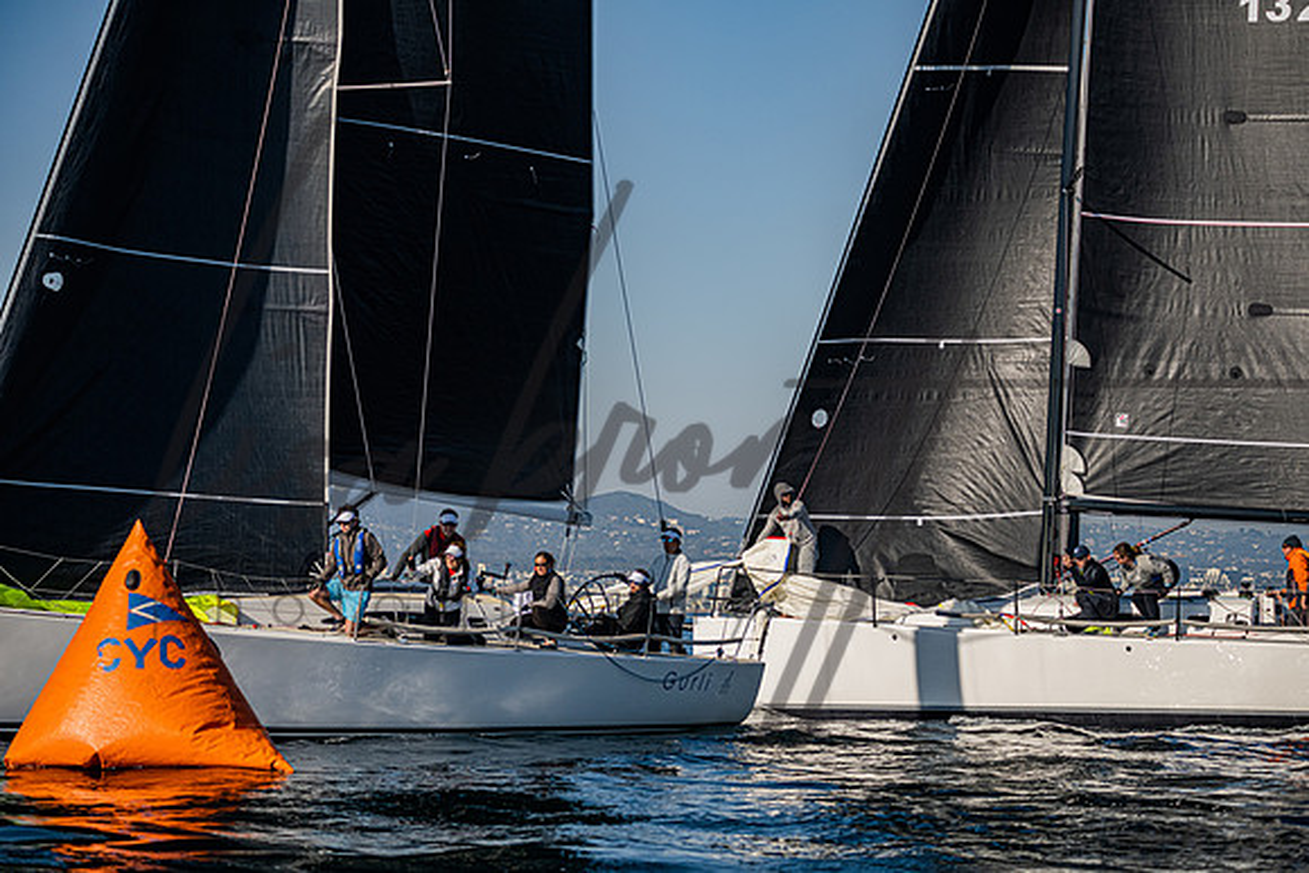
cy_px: 436
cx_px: 654
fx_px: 3637
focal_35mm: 100
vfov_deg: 13.7
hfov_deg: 20.4
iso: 400
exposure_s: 1/6400
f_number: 4.5
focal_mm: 100
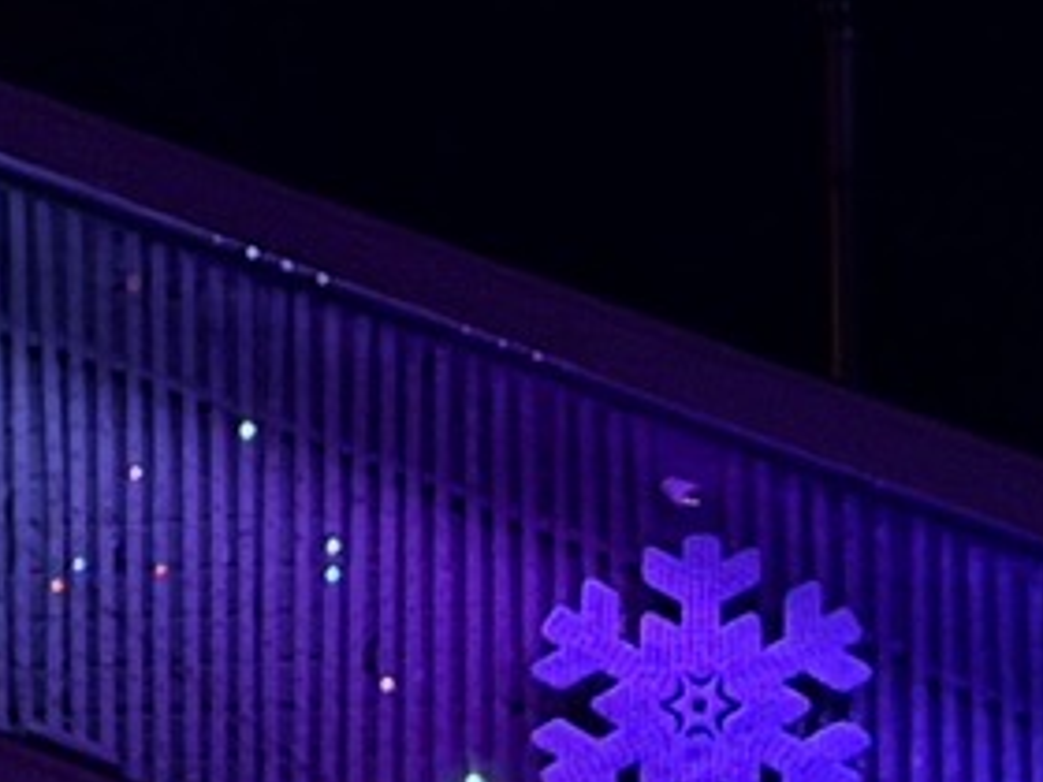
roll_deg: -2.0
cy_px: 1138
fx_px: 7744
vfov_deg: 5.7
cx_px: -1240
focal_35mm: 257
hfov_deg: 7.3
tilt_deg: +6.1
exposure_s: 1/20
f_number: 1.78
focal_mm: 6.76
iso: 800
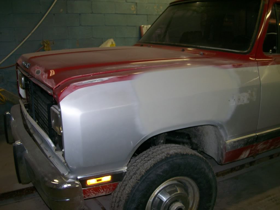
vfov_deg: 39.7
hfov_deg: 51.4
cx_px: 140
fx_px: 291
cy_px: 105
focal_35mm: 36
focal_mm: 6
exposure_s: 1/64
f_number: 2.7
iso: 80
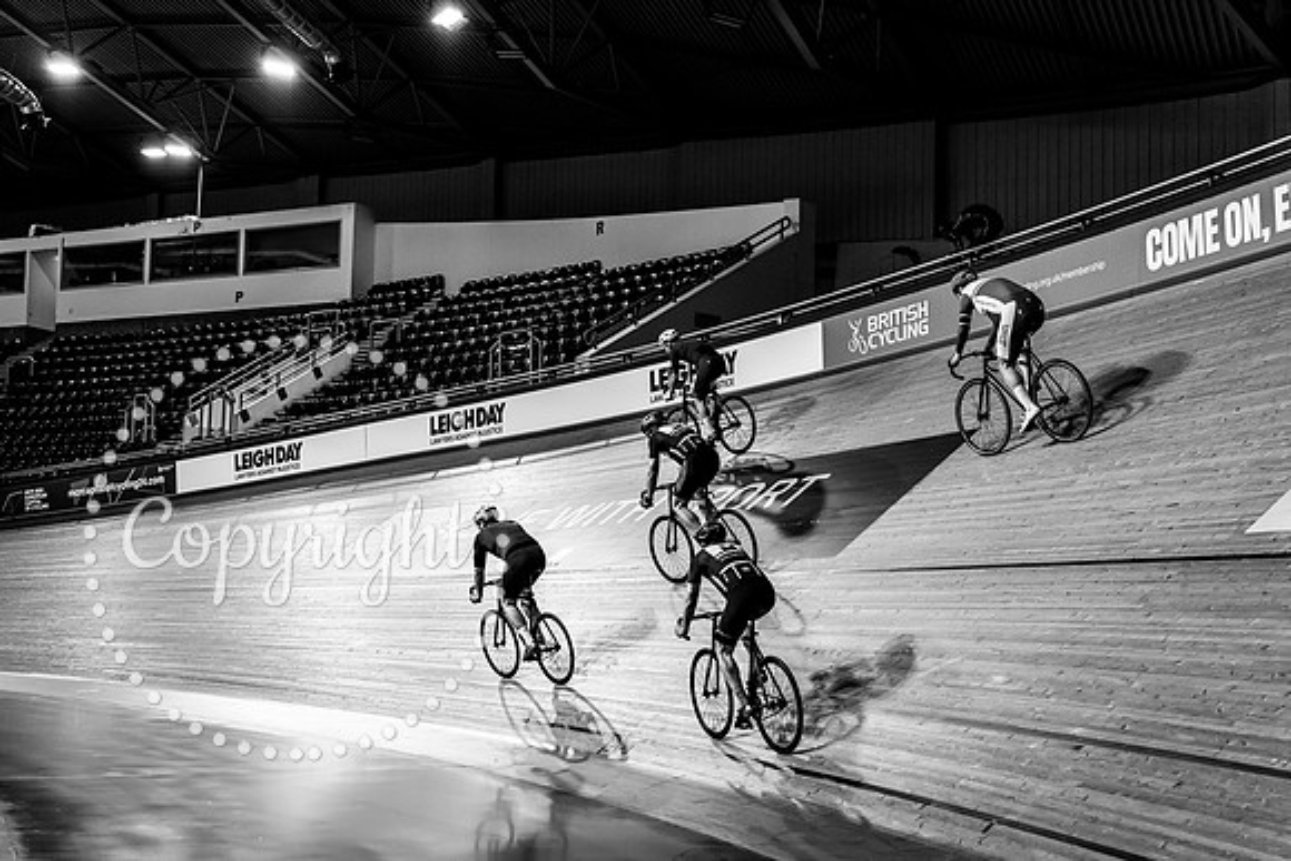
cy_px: 487
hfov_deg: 44.9
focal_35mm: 44
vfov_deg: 30.8
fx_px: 1562
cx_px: 582
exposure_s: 1/1000
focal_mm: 38
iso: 2500
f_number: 2.8
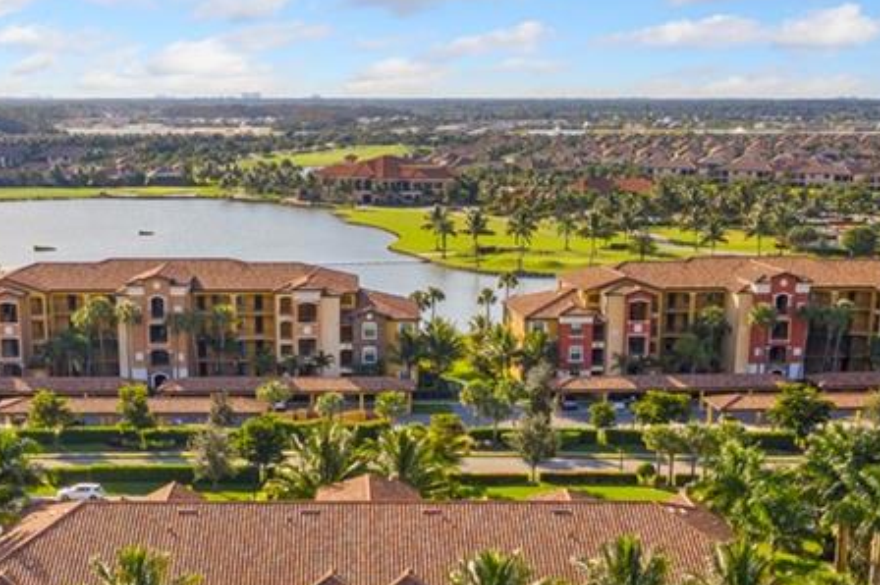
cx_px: 367
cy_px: 615
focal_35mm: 64
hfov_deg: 31.4
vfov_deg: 20.4
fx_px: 1563
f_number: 6.3
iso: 100
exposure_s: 1/500
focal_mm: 10.26
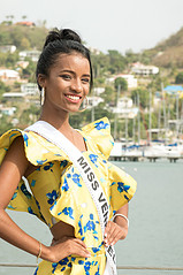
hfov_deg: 10.4
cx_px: 79
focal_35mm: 132
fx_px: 1008
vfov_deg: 15.5
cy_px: 176
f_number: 7.1
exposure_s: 1/160
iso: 100
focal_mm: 70
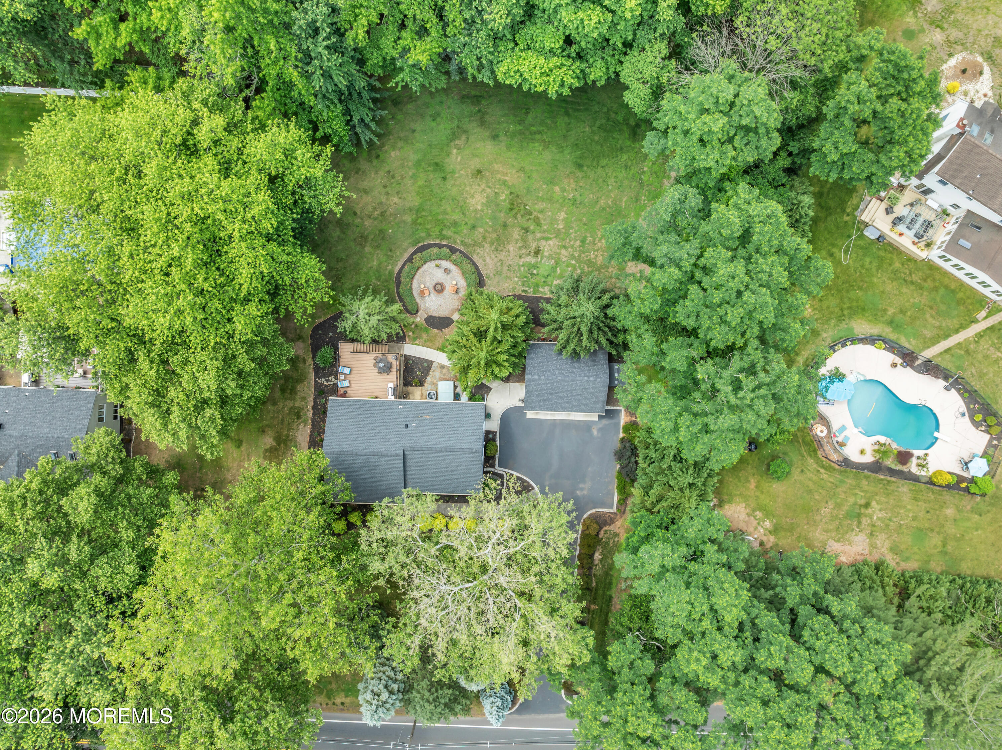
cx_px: 501
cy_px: 375
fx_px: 694
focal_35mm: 24
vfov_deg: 56.8
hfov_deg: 71.6
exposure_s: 1/200
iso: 100
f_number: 2.8
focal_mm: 12.29
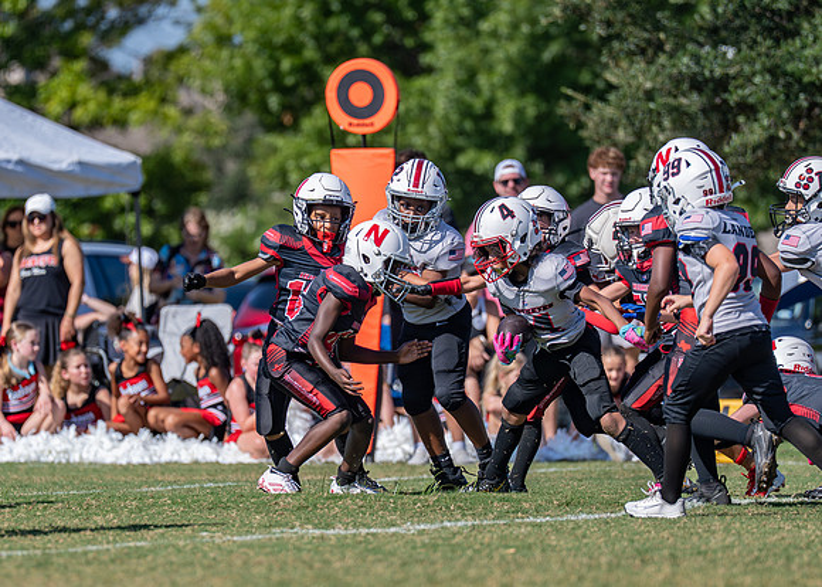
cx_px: 401
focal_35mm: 418
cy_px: 341
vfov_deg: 3.4
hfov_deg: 4.8
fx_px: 9756
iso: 160
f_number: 2.8
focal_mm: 200
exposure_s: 1/3200
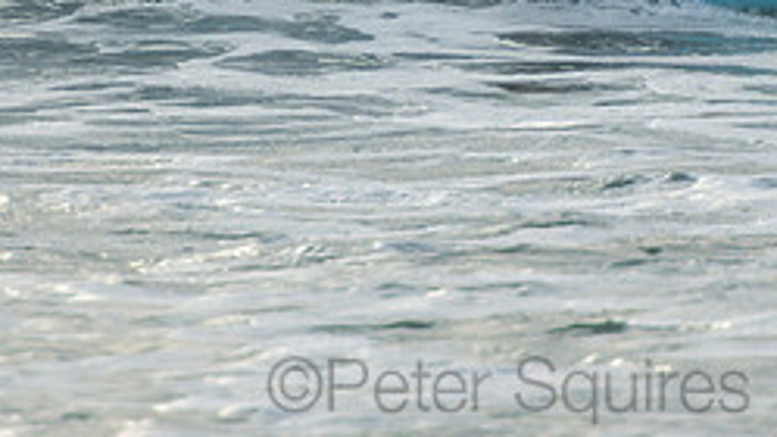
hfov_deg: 1.5
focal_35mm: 1465
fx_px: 30180
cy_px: -133
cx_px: 509
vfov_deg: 0.8
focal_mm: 400
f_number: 5.6
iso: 220
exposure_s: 1/1000
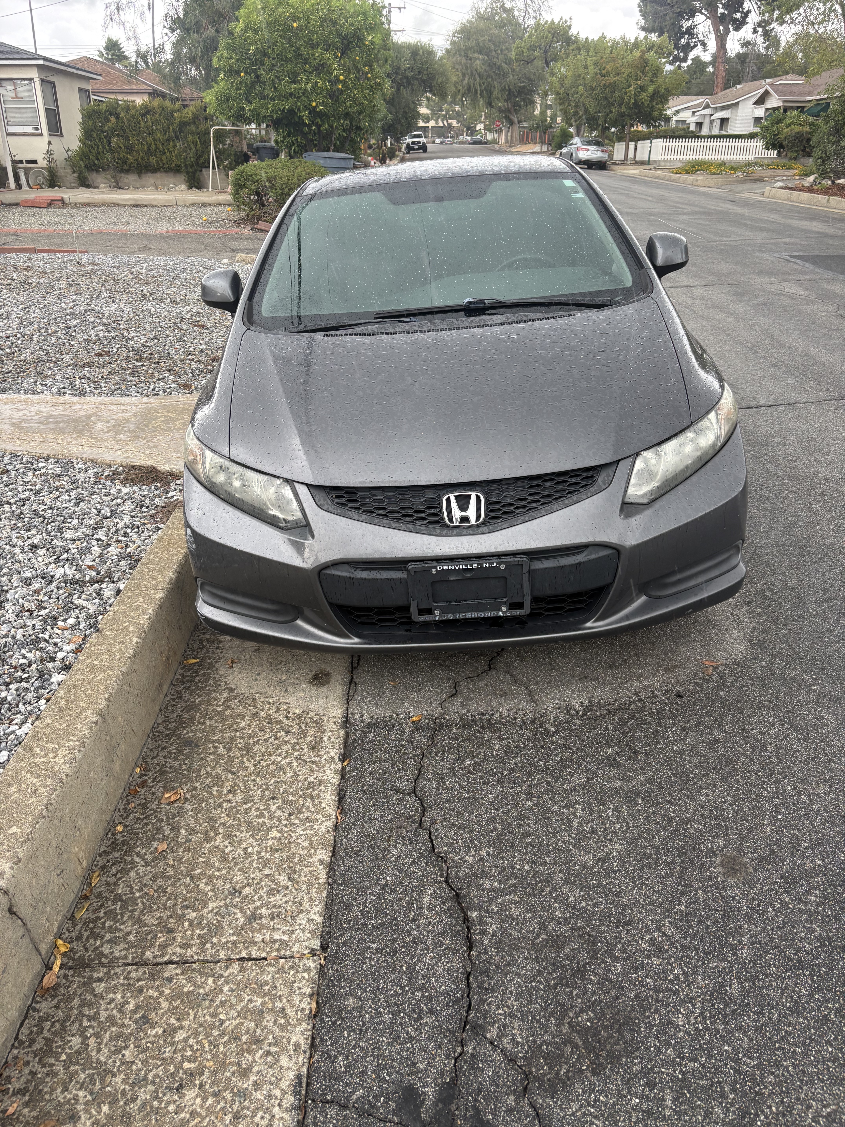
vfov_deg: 67.3
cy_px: 564
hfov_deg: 53.1
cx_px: 422
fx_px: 846
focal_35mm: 26
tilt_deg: -21.5
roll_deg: -1.8
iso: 64
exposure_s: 1/121
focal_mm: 5.96
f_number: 1.6
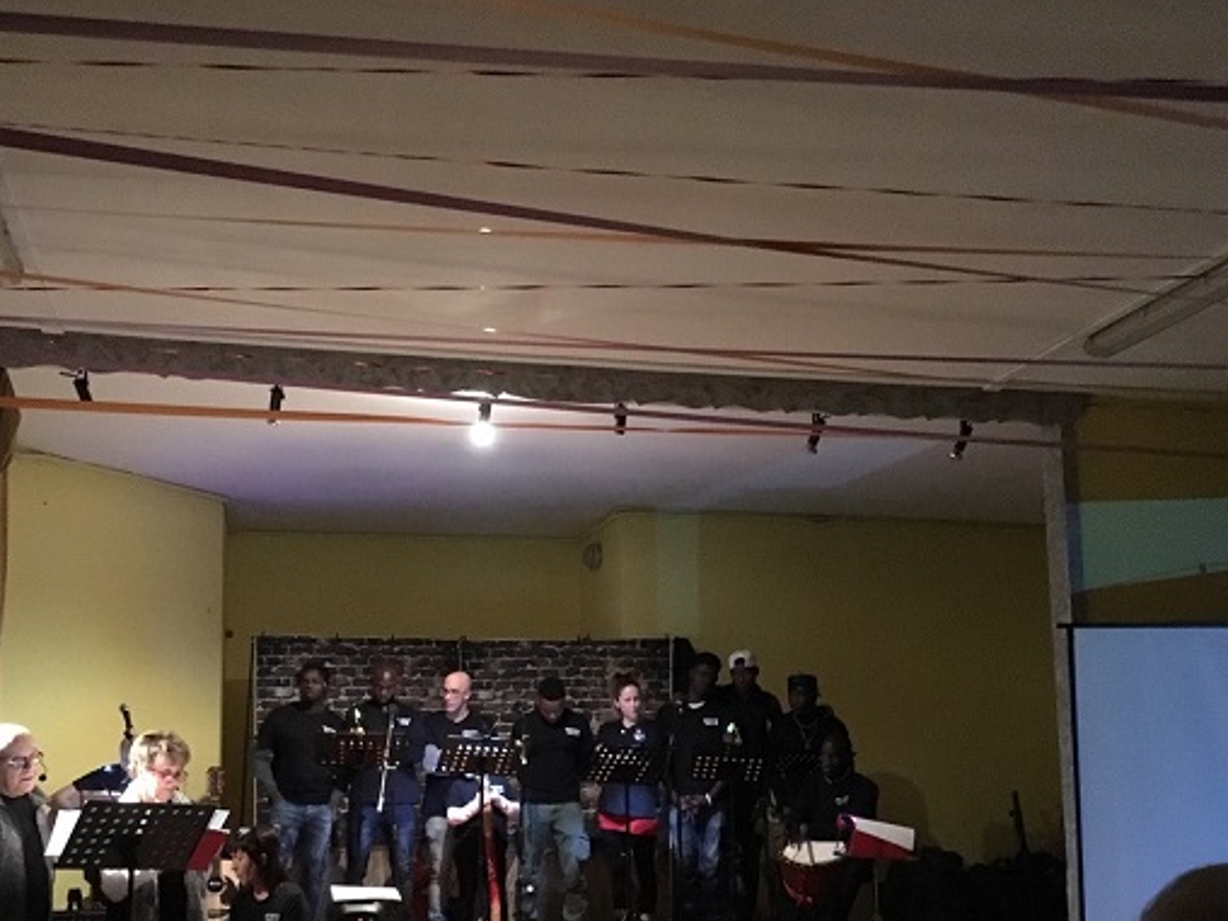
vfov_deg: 35.7
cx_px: 549
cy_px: 584
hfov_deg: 46.7
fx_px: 1419
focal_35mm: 40
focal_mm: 4.15
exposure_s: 1/17
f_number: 2.2
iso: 1000
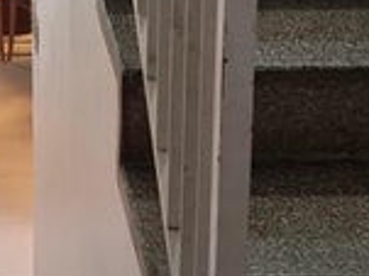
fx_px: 1385
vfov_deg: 11.2
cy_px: -66
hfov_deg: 15.0
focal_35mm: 130
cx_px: 33
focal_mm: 5.54
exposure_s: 1/30
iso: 400
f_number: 1.8
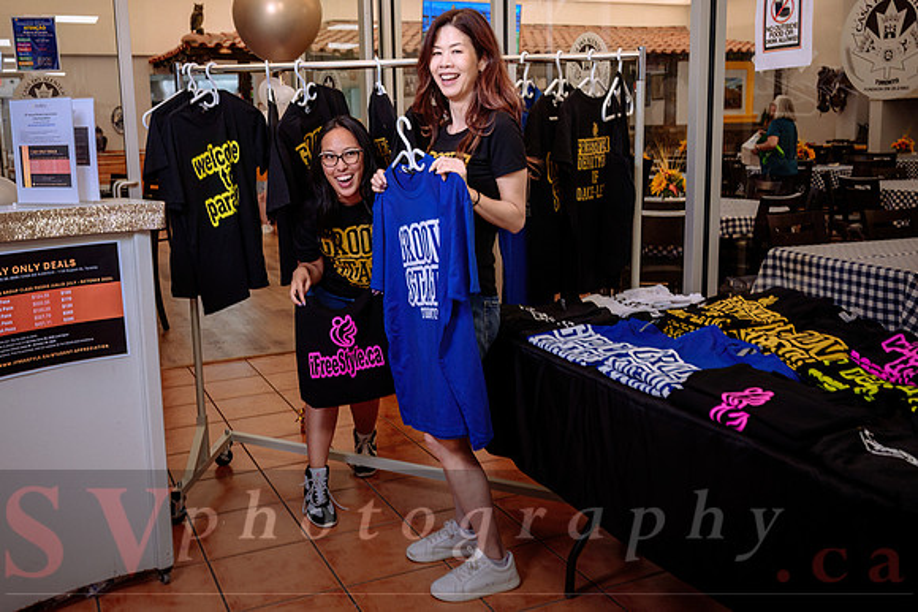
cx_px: 418
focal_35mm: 35
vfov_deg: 37.4
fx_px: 904
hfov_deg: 53.8
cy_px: 267
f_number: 3.5
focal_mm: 28
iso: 800
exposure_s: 1/125
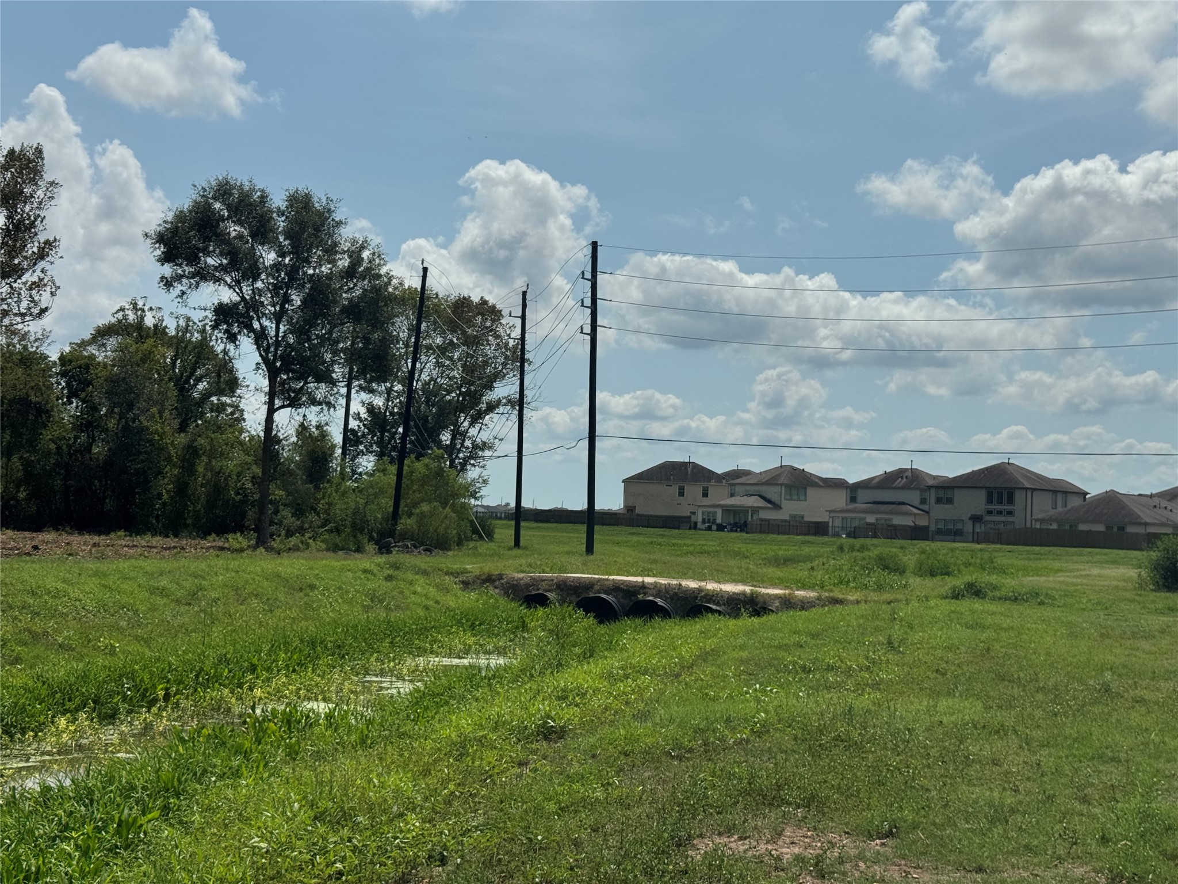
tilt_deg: +2.1
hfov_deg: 39.7
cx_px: 589
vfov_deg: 30.3
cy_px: 442
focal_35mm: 48
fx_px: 1633
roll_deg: -2.5
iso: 80
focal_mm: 6.76
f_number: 1.78
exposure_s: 1/12500
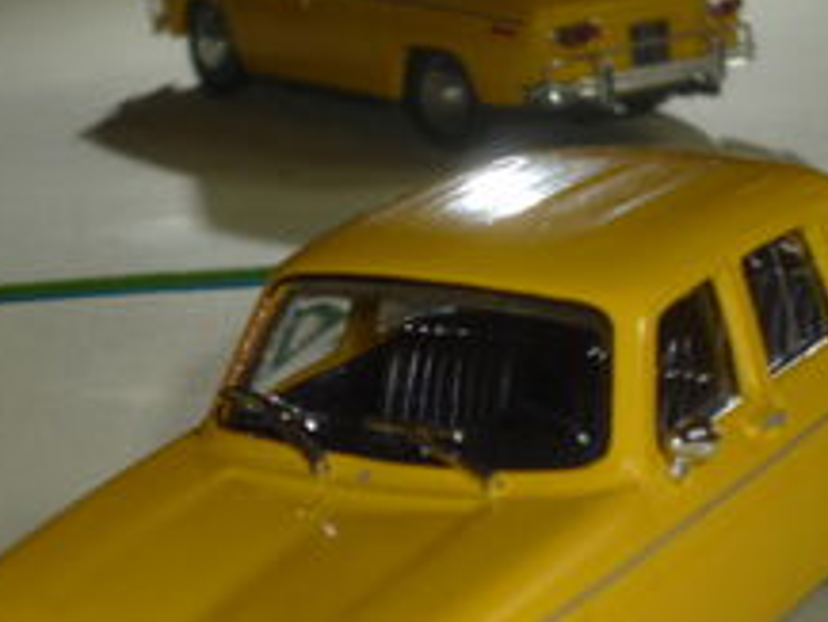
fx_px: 3087
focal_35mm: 129
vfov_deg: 11.5
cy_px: 462
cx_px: 462
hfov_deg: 15.3
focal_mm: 12.5
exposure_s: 1/60
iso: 100
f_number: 5
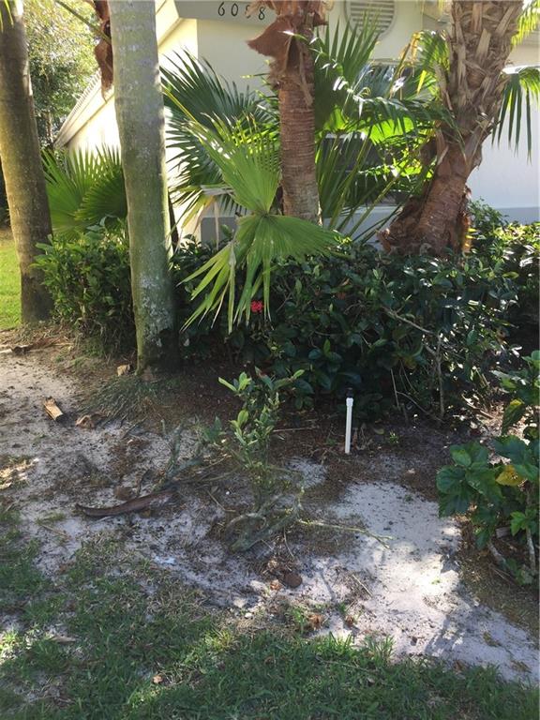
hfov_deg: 48.2
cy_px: 360
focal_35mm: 29
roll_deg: +0.8
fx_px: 603
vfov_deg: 61.7
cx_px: 270
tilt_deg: -16.3
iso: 32
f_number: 2.2
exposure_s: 1/215
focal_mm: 4.15
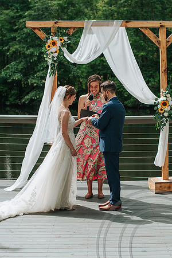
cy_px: 140
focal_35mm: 85
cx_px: 99
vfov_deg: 23.8
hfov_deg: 16.0
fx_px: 612
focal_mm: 50
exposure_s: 1/800
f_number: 2.8
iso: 100
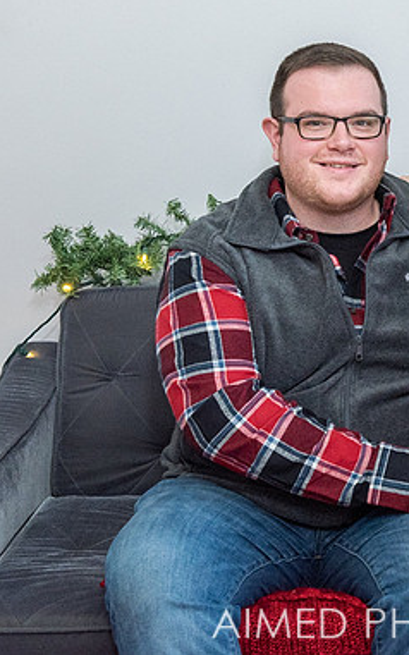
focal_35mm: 89
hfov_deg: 14.3
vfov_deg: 23.3
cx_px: 473
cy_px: 275
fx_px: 1588
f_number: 5.6
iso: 1250
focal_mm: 48
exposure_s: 1/250
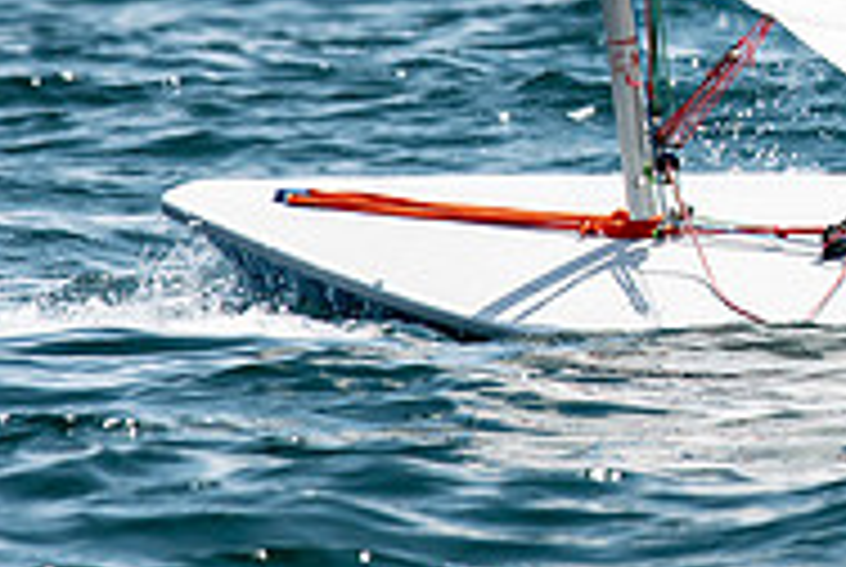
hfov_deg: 1.4
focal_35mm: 1511
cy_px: -164
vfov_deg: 0.9
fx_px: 35564
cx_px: 1264
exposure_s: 1/1250
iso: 200
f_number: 6.3
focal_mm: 300
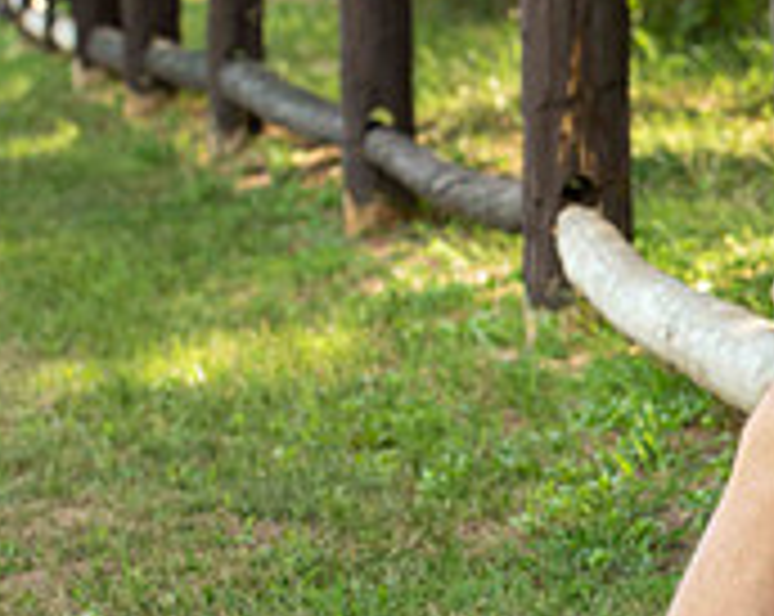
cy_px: 483
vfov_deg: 5.6
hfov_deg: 7.0
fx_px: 6243
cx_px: 1125
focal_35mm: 273
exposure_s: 1/200
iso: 500
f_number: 6.3
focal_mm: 86
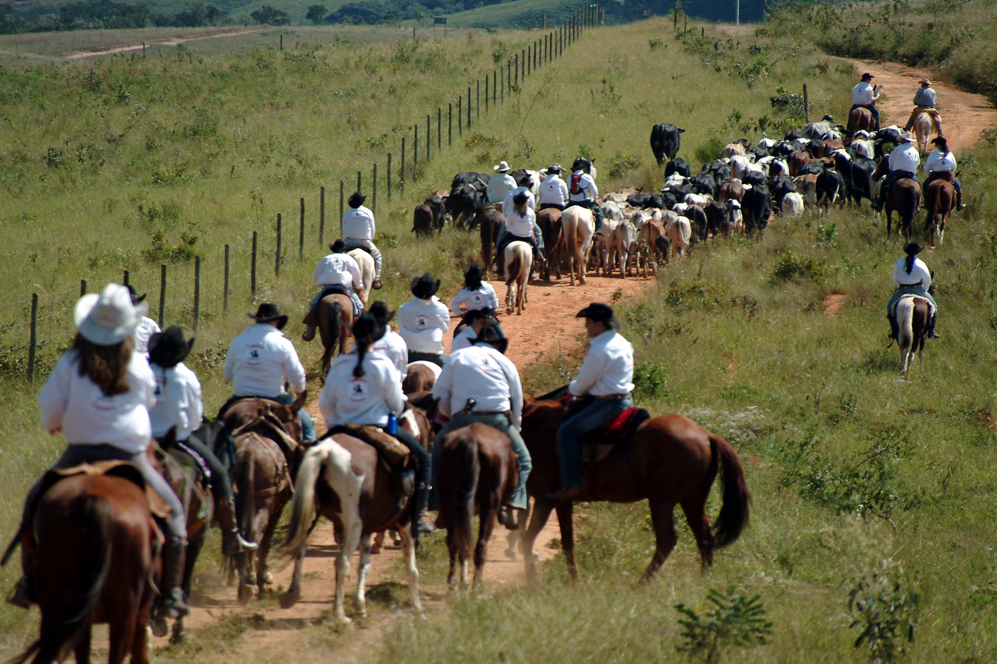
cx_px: 498
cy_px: 332
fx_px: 8308
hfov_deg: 6.9
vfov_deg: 4.6
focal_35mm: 300
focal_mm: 200
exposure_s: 1/500
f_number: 5.6
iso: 100
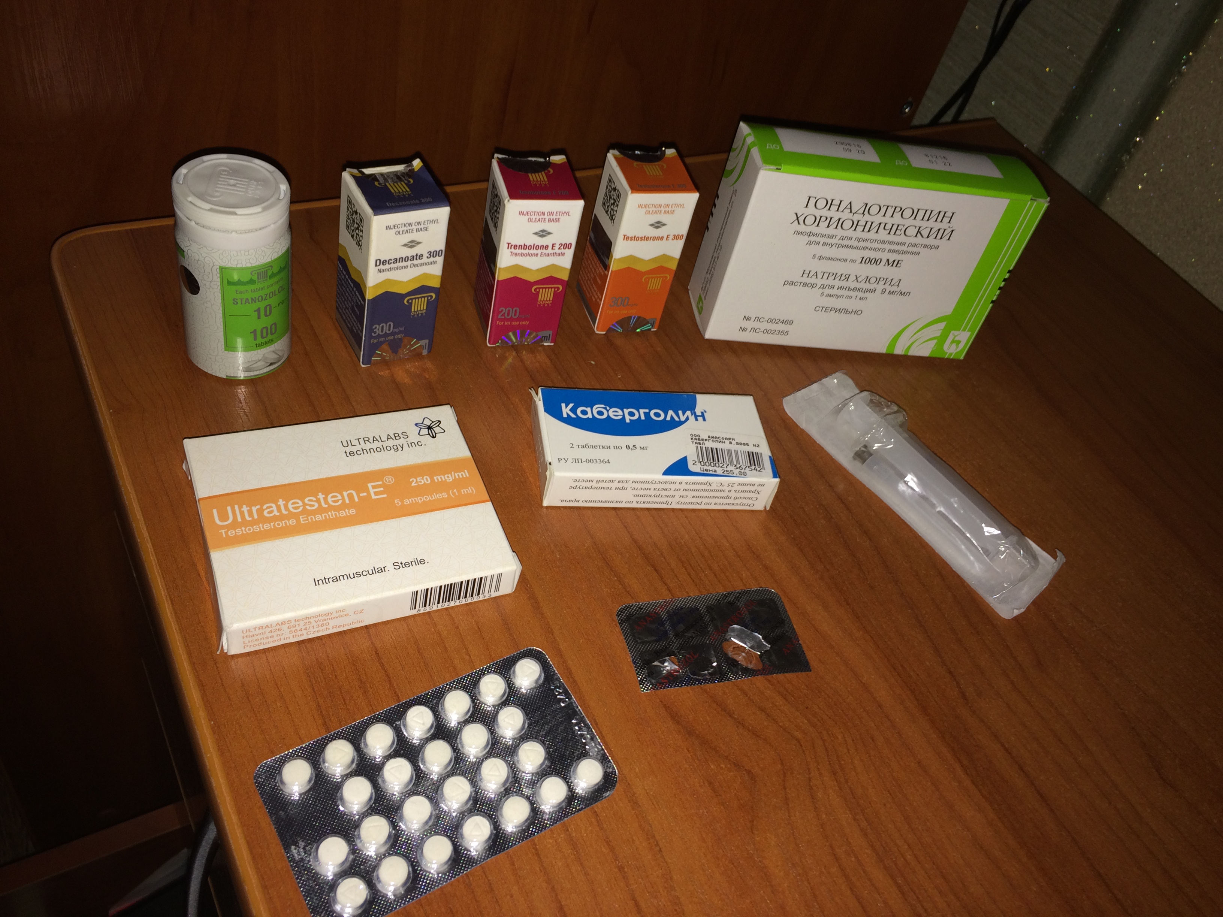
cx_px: 612
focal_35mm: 29
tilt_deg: -48.0
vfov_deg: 48.2
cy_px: 458
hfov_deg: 61.7
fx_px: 1025
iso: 32
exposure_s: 1/39
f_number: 2.2
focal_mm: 4.15
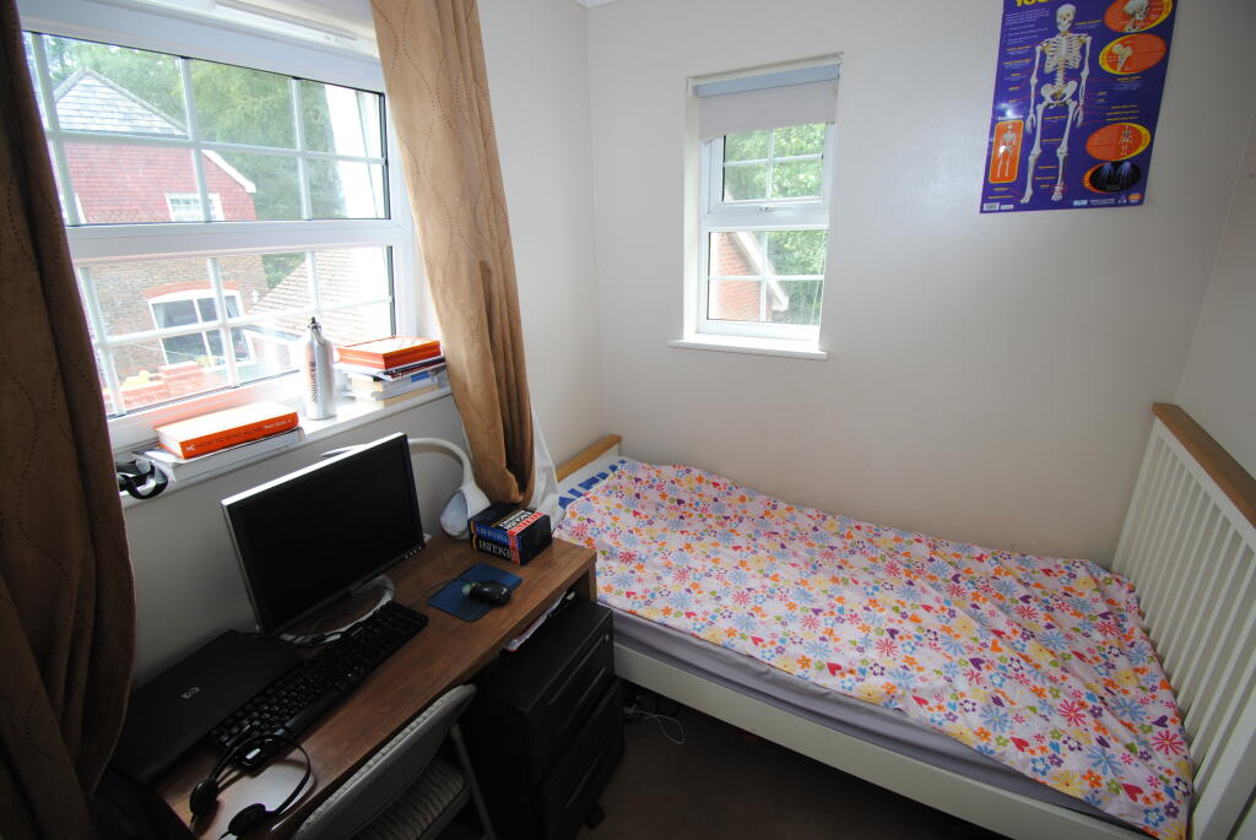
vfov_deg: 77.5
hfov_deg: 100.3
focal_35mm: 15
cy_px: 420
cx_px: 628
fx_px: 524
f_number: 4.5
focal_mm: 10
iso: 200
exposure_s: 1/50
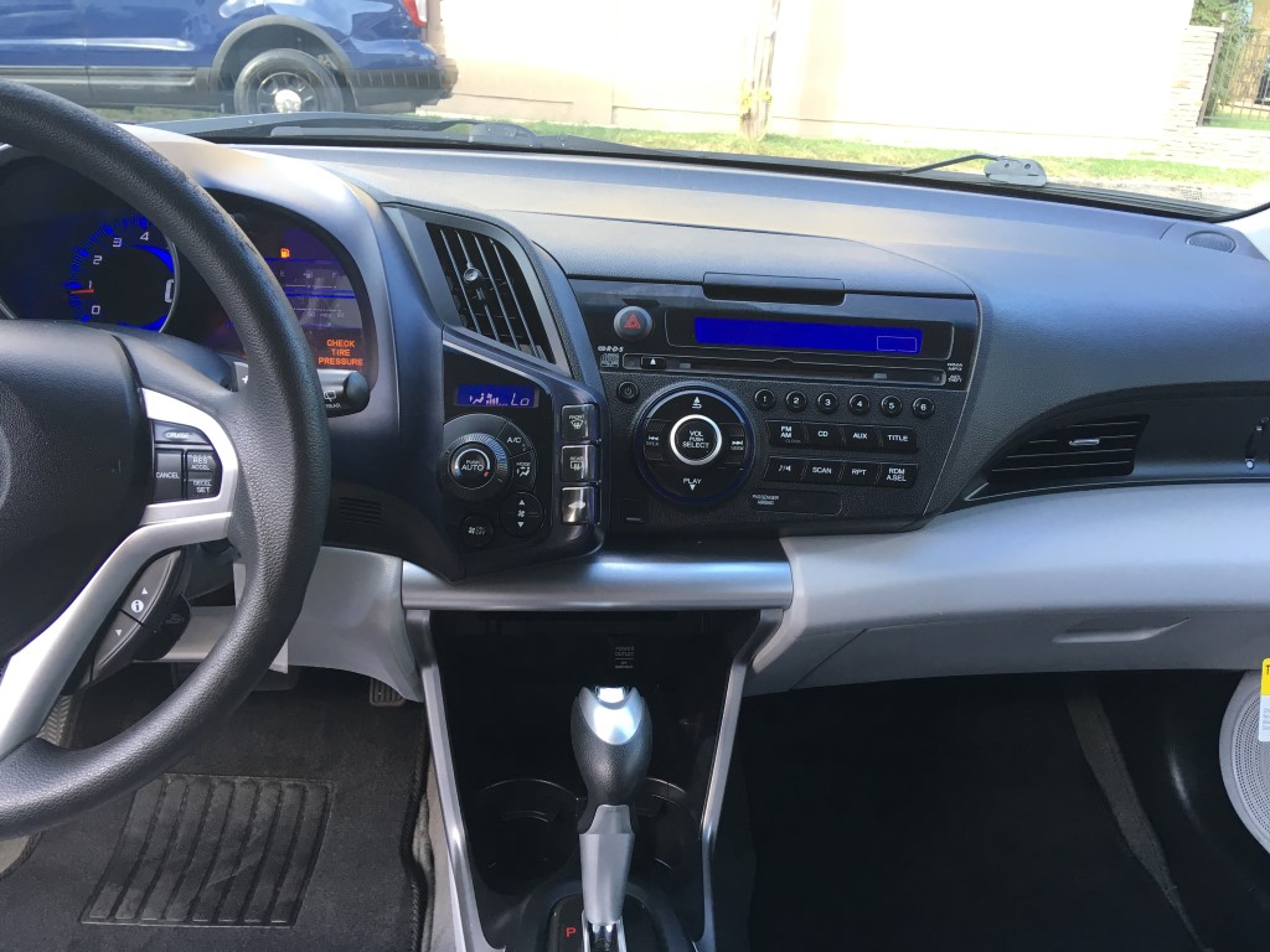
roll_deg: -2.7
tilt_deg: -22.9
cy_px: 476
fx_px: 1064
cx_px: 635
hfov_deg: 61.7
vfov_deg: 48.2
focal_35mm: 29
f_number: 2.2
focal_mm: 4.15
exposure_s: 1/40
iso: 25
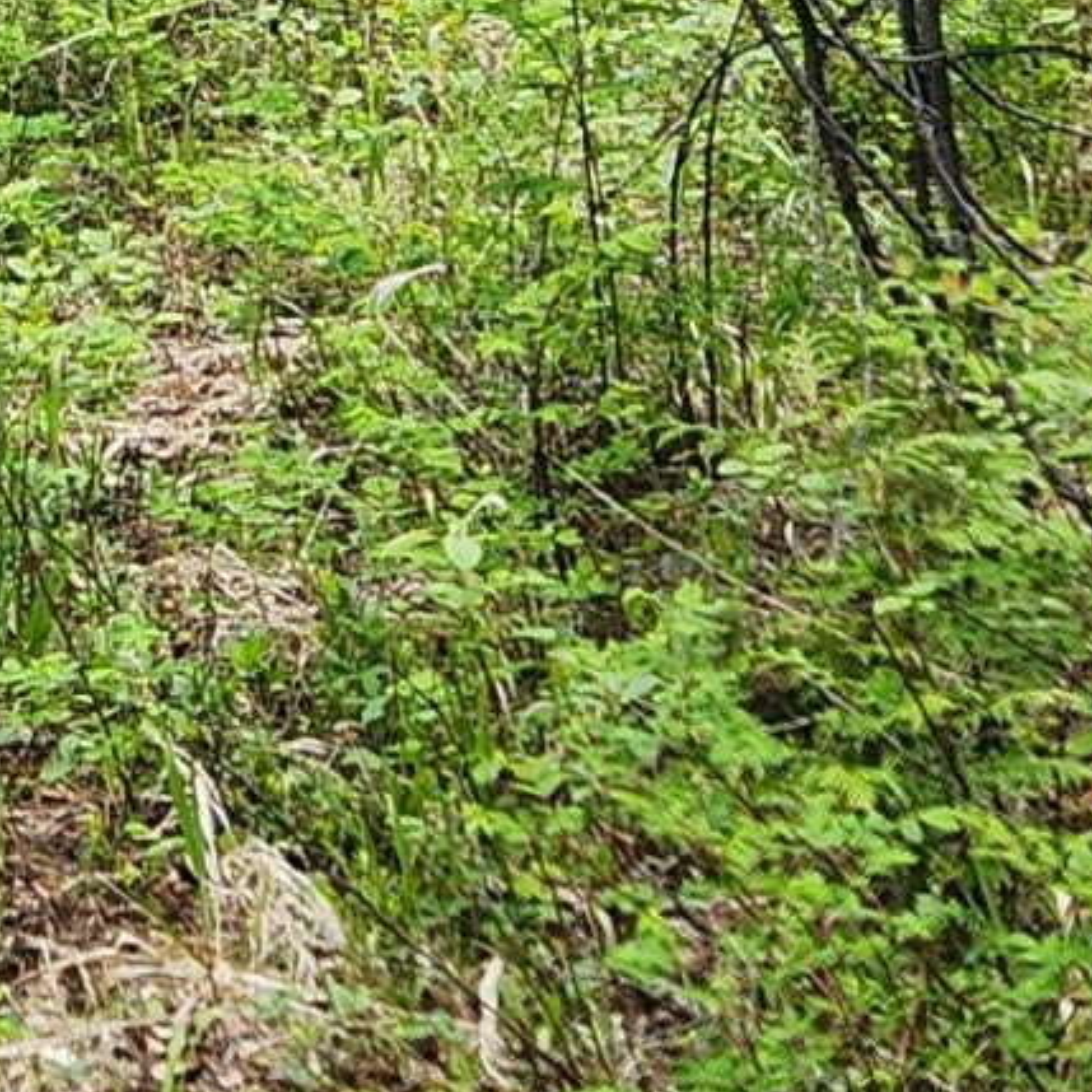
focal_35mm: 142
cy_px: -741
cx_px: -753
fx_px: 5068
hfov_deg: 11.6
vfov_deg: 11.6
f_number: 1.8
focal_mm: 5.4
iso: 20
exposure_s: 1/330
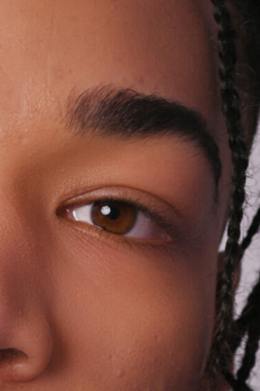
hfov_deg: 6.0
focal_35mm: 228
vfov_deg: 8.8
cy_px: 594
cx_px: -83
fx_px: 2474
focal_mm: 50
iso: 100
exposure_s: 1/160
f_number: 10
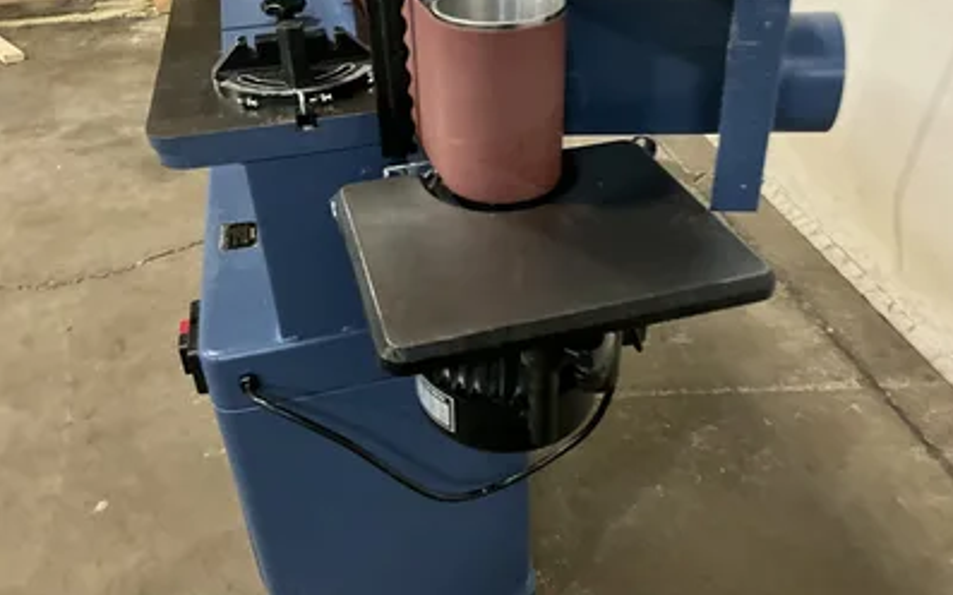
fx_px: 805
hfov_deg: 61.2
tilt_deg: -33.1
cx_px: 478
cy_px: 238
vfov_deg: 40.4
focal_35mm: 31
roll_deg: +3.0
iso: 500
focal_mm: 3
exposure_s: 1/30
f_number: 1.8
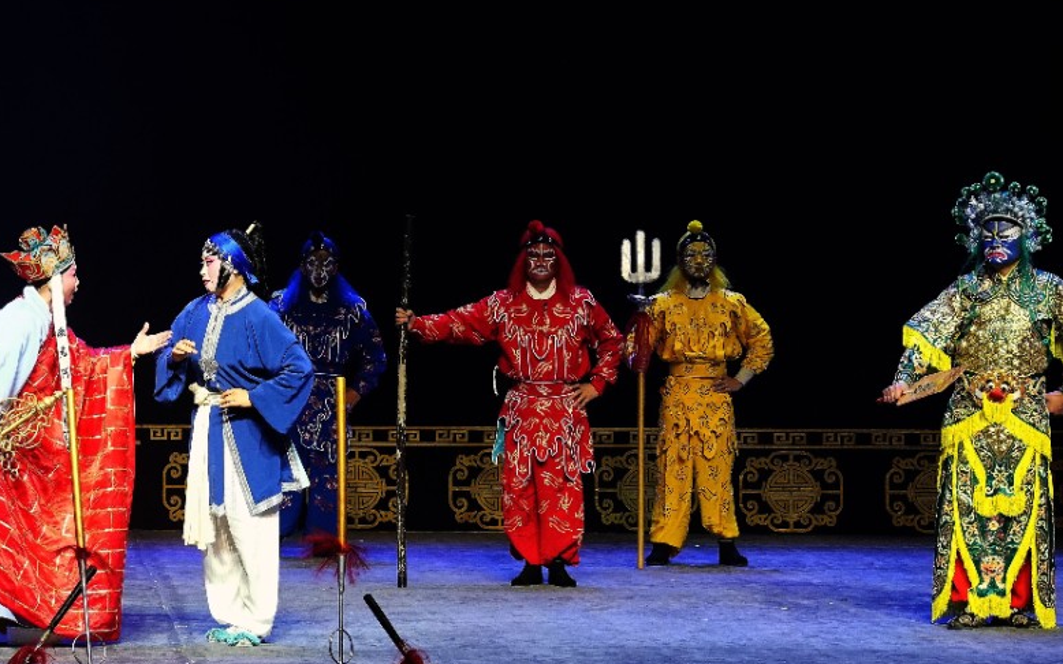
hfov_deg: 13.5
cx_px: 171
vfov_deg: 8.5
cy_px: 289
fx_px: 4461
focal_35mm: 154
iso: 2500
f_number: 5
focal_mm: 84
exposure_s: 1/200
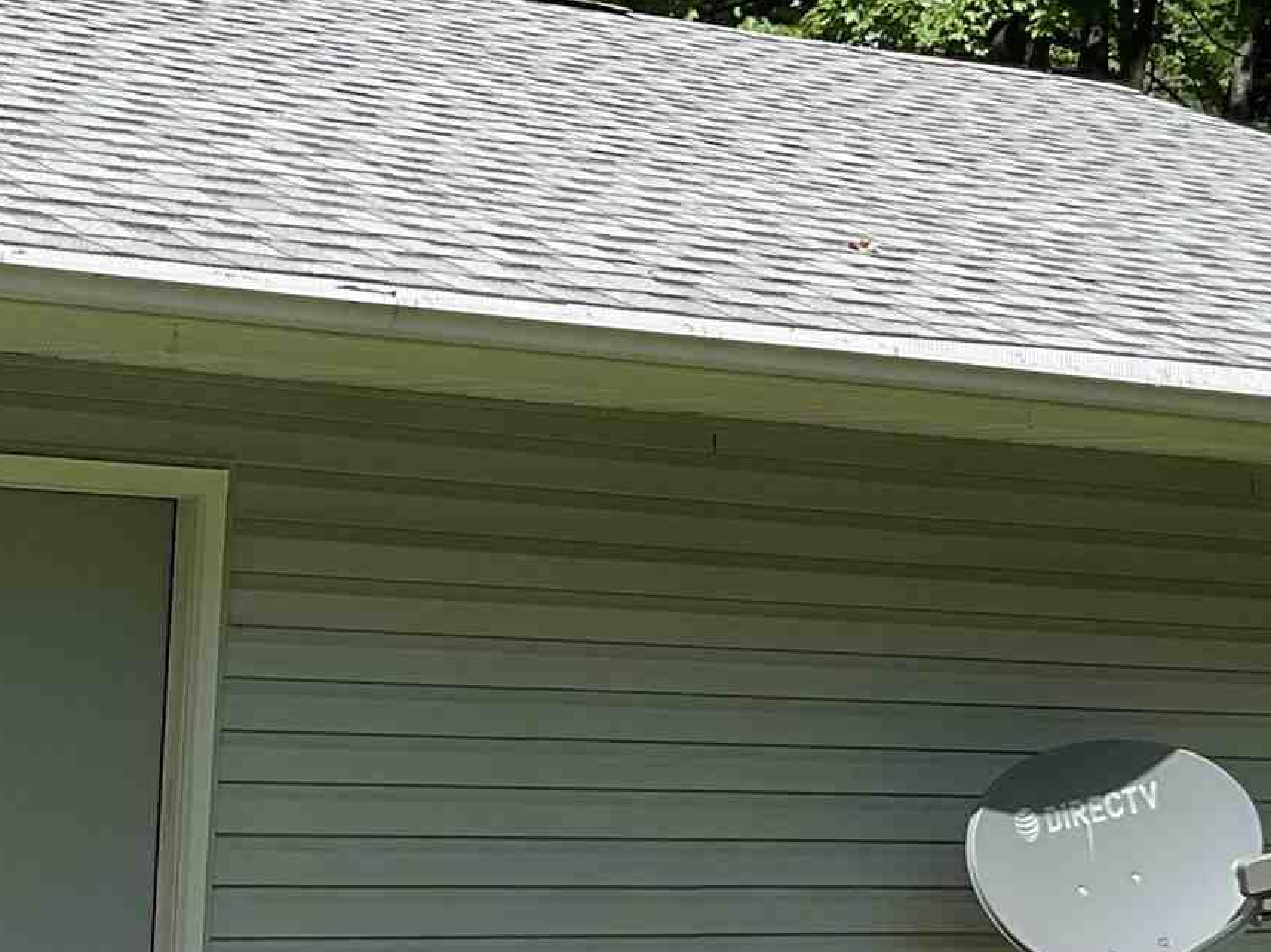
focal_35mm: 104
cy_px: 897
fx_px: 3817
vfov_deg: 14.1
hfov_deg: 18.5
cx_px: 40
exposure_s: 1/1730
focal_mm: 3
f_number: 1.8
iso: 16
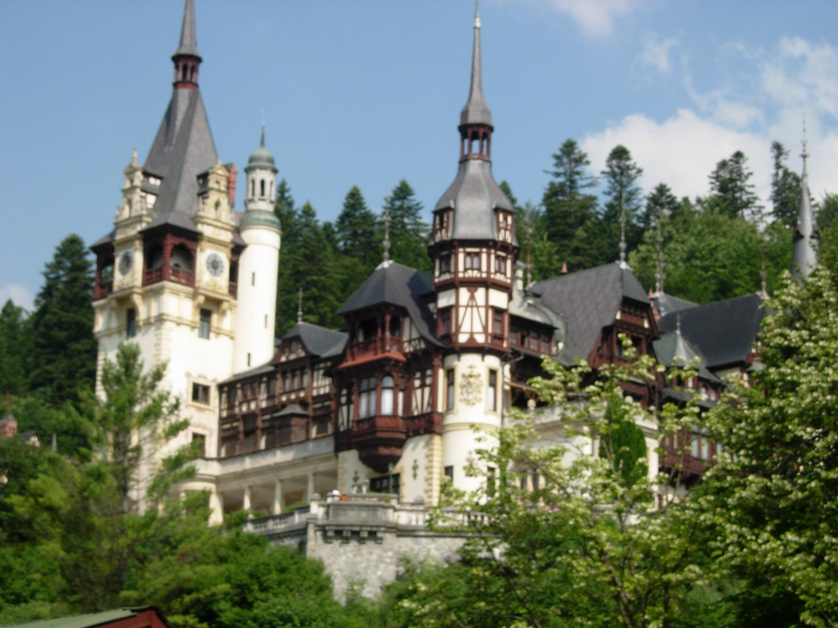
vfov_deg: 14.4
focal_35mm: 103
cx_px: 419
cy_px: 314
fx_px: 2493
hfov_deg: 19.1
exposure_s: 1/242
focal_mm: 21.3
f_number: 7.8
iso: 79
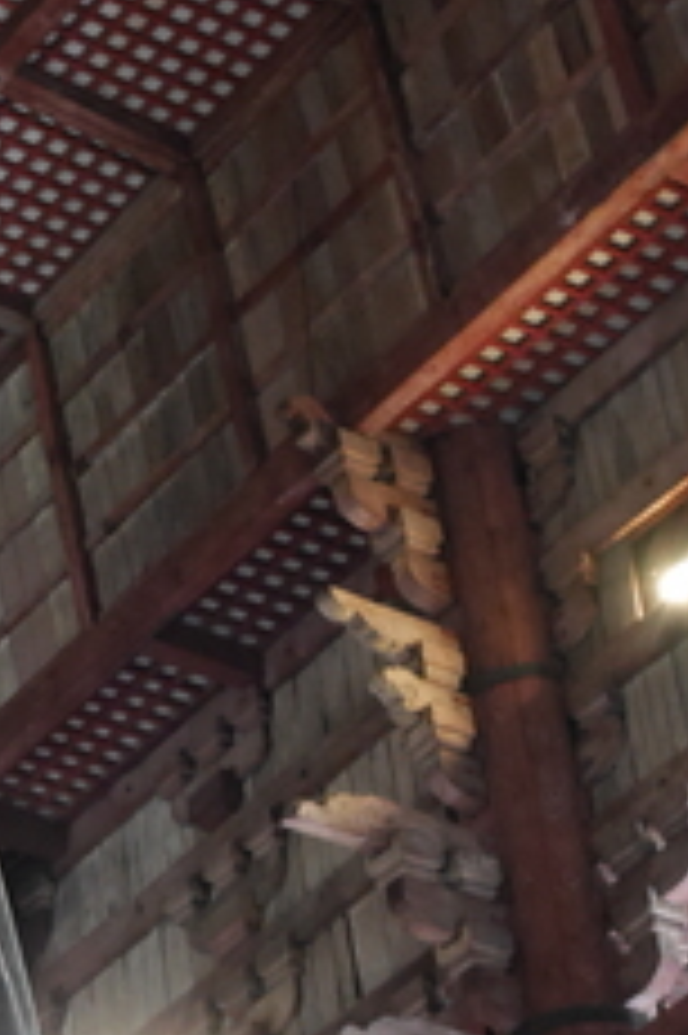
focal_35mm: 136
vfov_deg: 15.1
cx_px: -20
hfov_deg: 10.0
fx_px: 3904
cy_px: 423
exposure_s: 1/8
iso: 3200
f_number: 5.2
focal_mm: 25
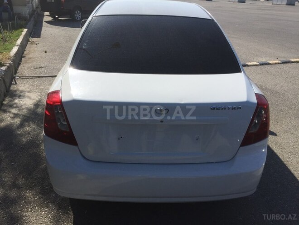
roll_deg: -0.4
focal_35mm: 29
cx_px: 150
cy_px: 112
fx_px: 250
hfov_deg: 61.7
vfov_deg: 48.2
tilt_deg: -24.2
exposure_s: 1/3300
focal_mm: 4.15
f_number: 2.2
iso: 32
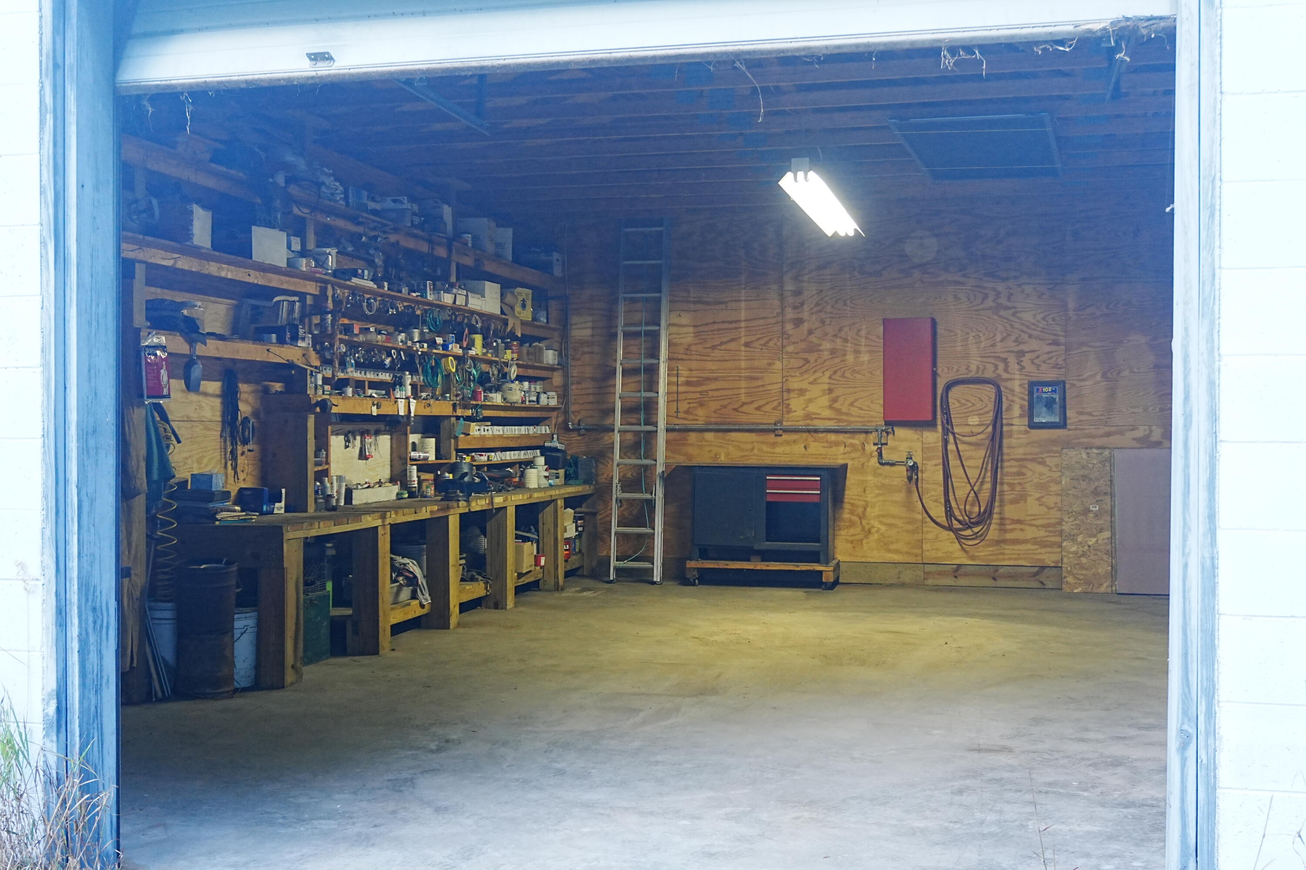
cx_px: 653
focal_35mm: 40
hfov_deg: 47.9
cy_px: 435
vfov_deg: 33.0
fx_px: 1469
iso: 1000
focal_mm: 27
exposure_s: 1/50
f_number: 4.5
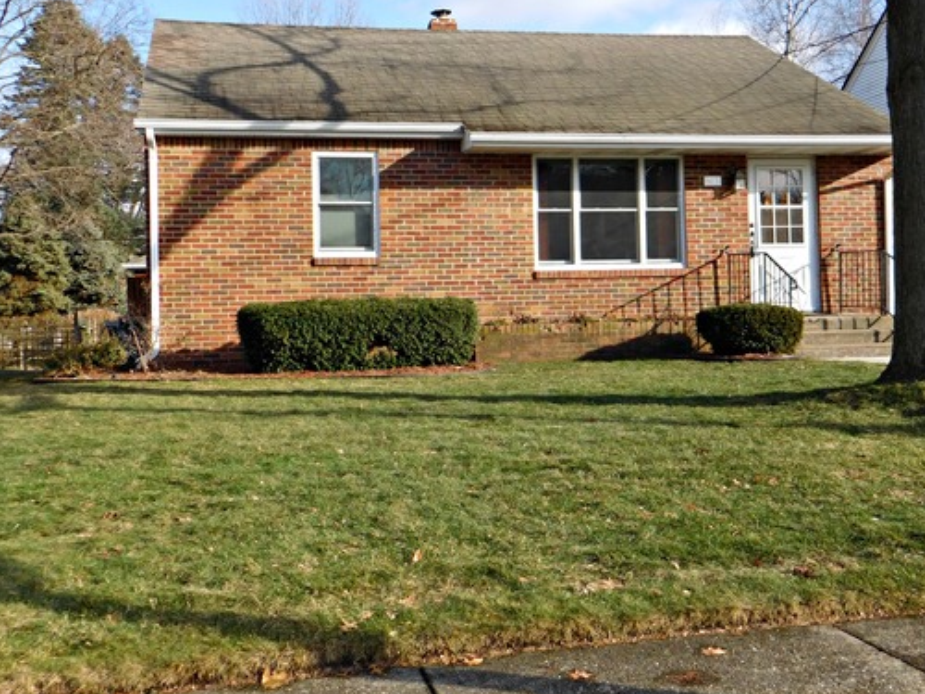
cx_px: 459
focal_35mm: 41
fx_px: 1096
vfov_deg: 35.1
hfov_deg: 45.8
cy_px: 300
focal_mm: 5.7
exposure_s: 1/500
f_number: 3.6
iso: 125
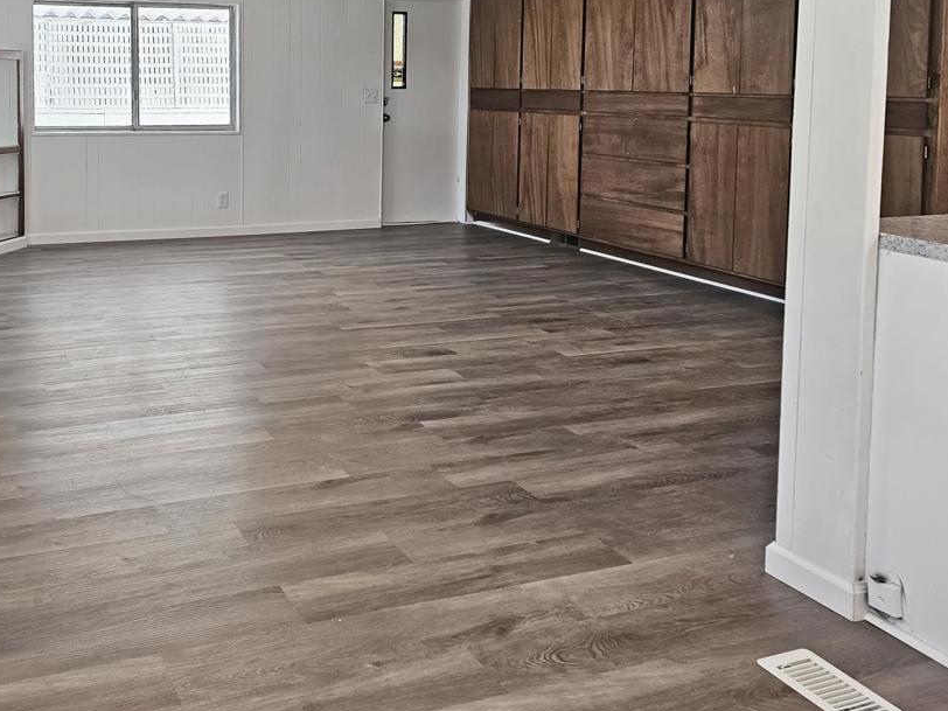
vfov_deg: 48.1
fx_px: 794
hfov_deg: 61.3
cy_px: 304
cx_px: 396
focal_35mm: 29
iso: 250
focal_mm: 6.3
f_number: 1.7
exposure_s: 1/120
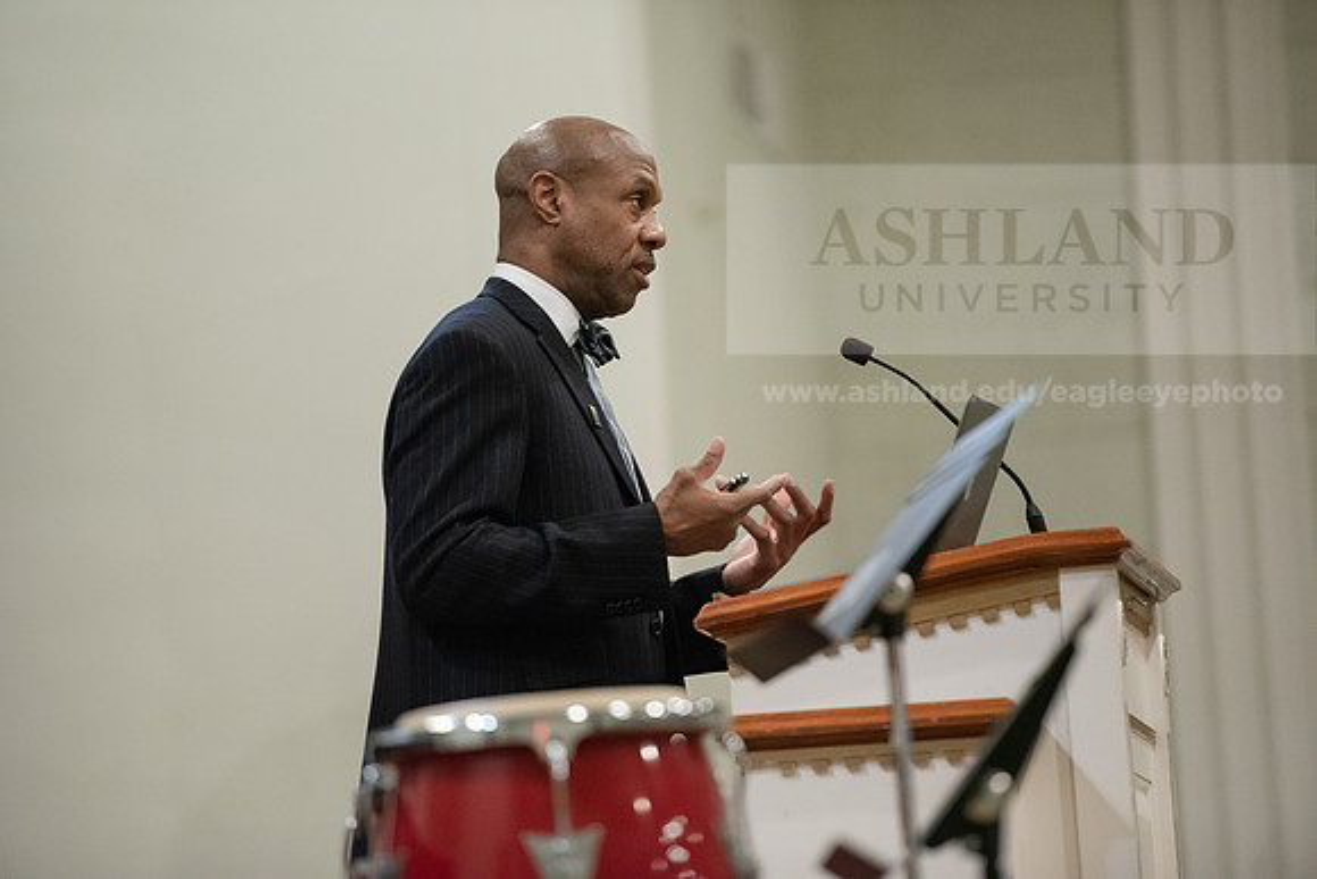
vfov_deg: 6.9
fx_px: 7318
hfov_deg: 10.3
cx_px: 658
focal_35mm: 200
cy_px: 440
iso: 8000
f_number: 2.8
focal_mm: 200
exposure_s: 1/200
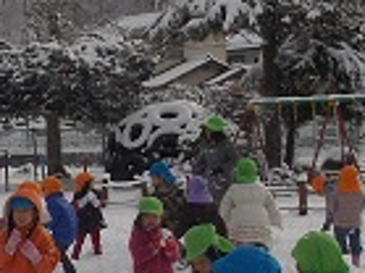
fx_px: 1412
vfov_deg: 11.0
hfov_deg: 14.5
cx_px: -16
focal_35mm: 134
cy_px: 155
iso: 80
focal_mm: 4.1
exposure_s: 1/250
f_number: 9.3
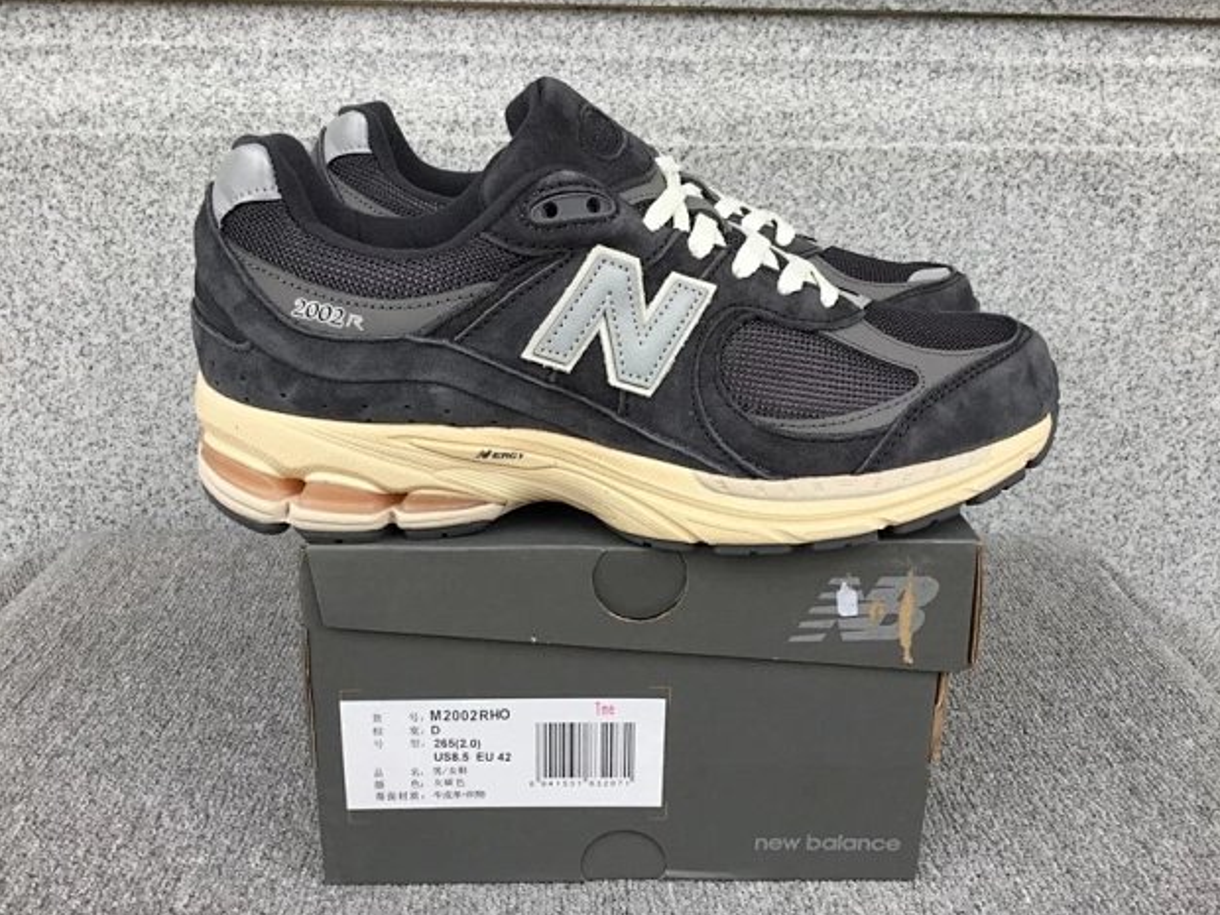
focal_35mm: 32
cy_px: 468
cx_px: 626
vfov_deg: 44.2
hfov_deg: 56.8
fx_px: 1128
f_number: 2.4
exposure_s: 1/234
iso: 25
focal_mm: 3.3
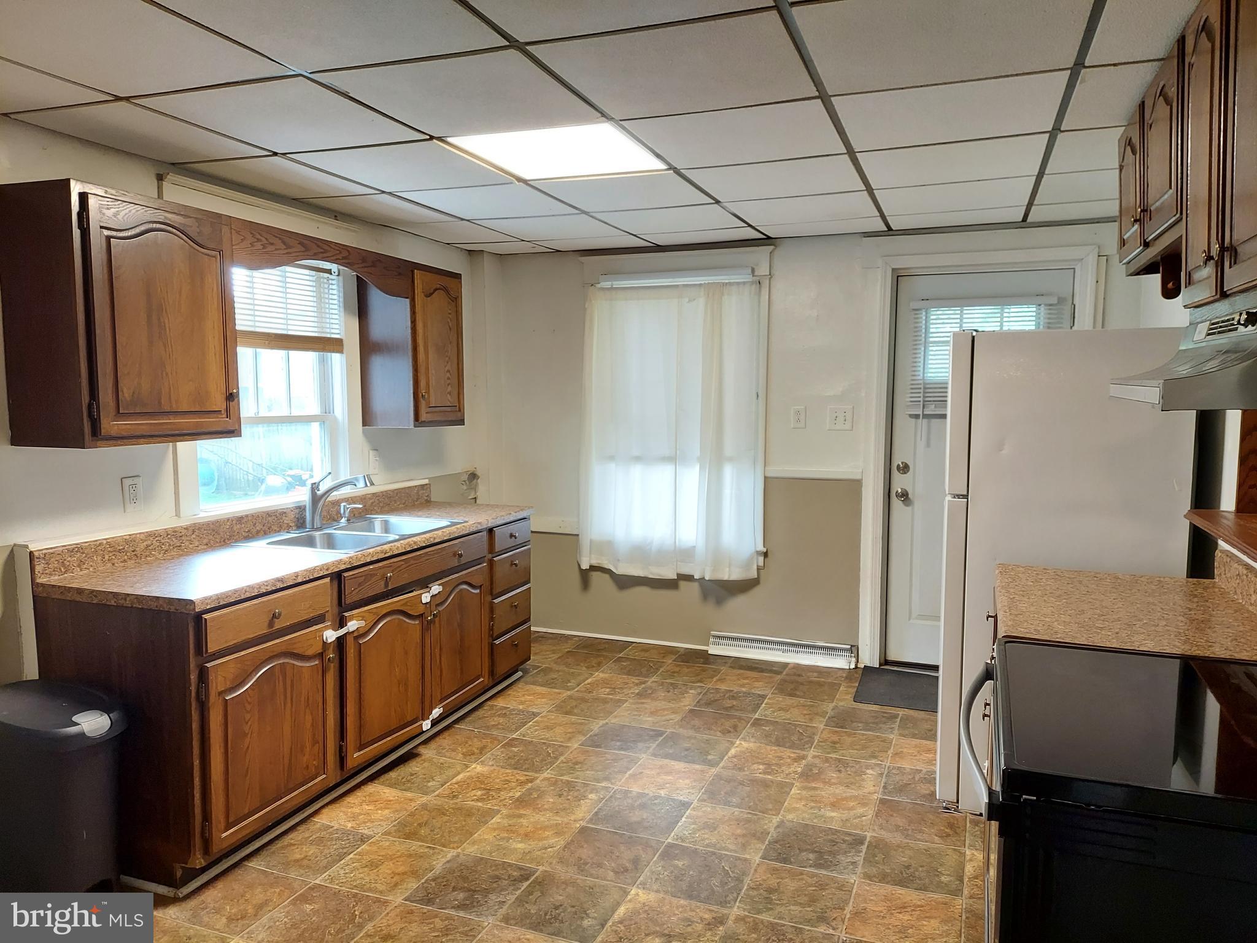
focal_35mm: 24
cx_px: 628
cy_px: 472
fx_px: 872
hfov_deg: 71.6
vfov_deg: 56.8
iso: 500
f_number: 1.8
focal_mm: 5.23
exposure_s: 1/24
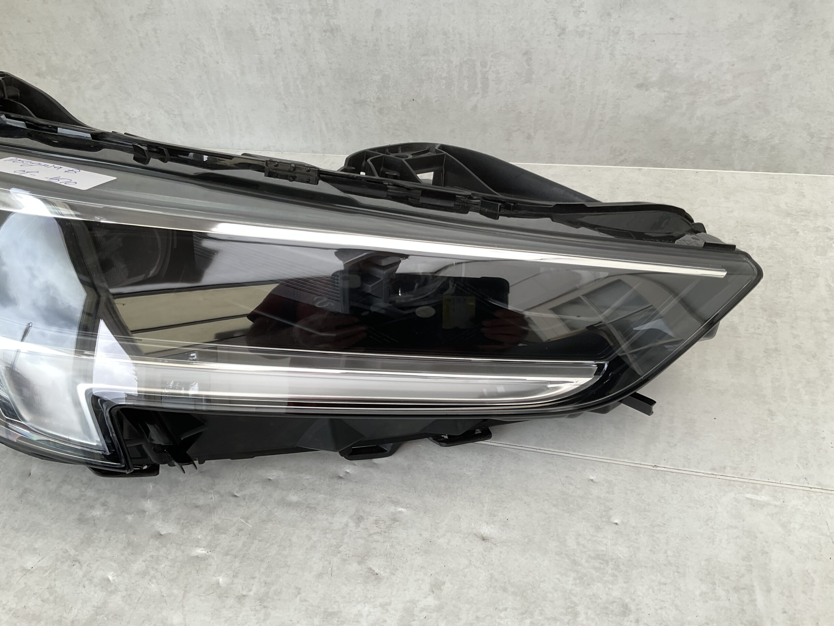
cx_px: 417
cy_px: 313
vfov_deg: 48.2
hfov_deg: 61.7
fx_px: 699
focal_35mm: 29
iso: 16
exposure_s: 1/135
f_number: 1.8
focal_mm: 3
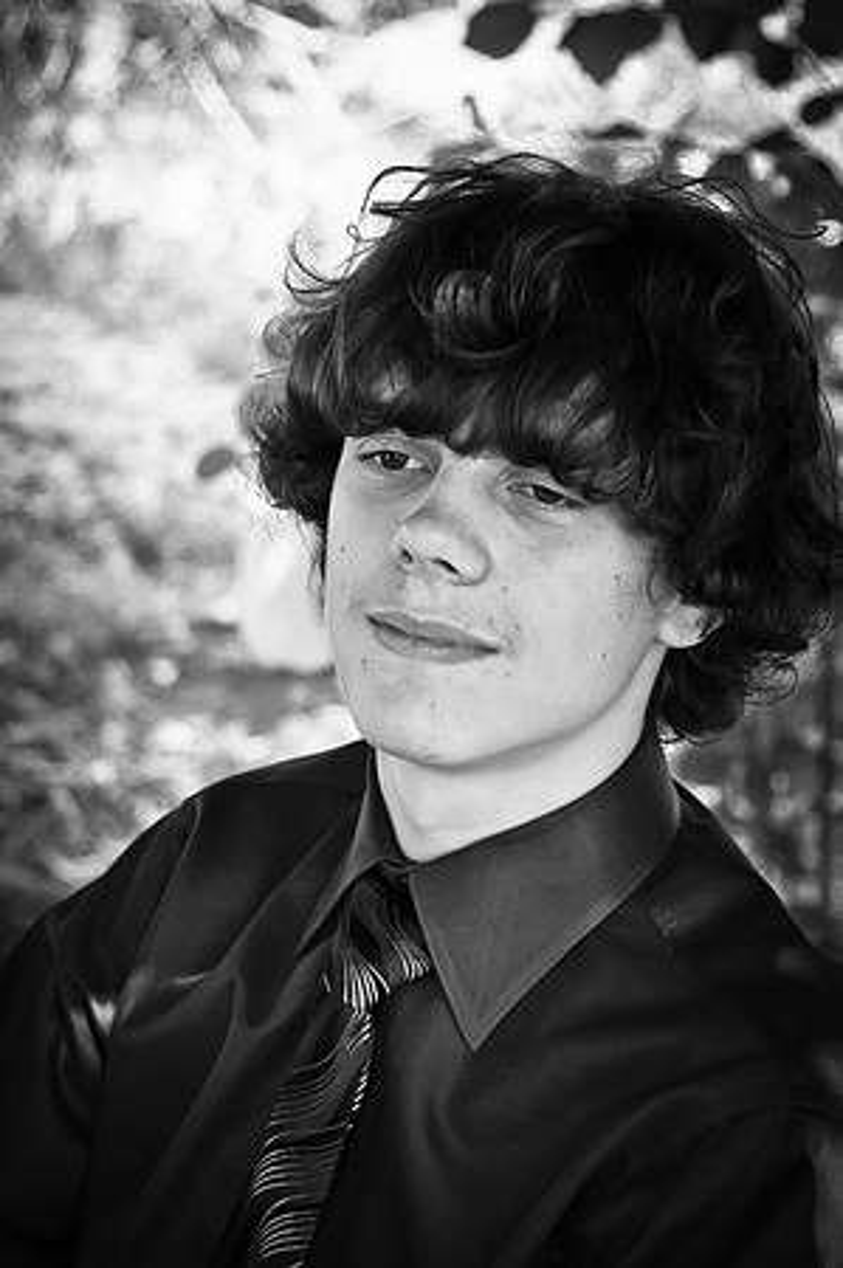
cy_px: 634
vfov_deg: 18.2
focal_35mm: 112
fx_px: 3960
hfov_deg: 12.2
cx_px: 422
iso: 200
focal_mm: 75
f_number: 5
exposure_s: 1/250
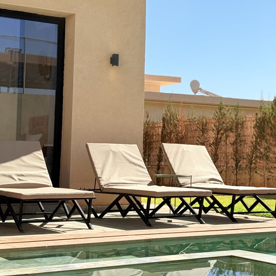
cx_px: 241
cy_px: 106
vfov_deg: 22.2
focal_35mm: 78
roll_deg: -1.4
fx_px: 704
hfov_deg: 21.8
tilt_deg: +6.3
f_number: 1.78
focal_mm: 6.76
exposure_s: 1/6024
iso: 80
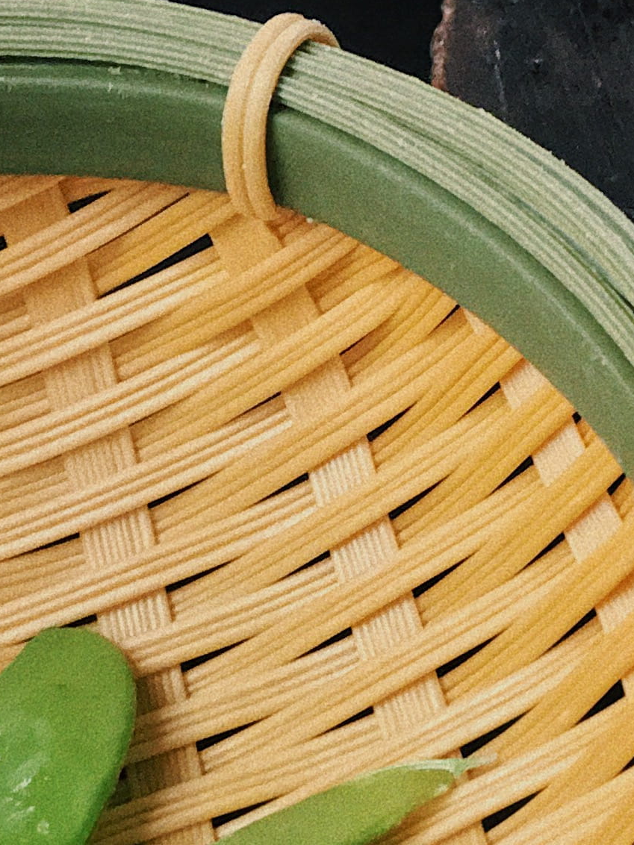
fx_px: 4957
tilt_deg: -42.7
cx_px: 1122
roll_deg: +3.0
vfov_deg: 9.5
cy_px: -308
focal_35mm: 203
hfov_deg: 7.1
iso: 100
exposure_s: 1/50
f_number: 2.8
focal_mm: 6.6
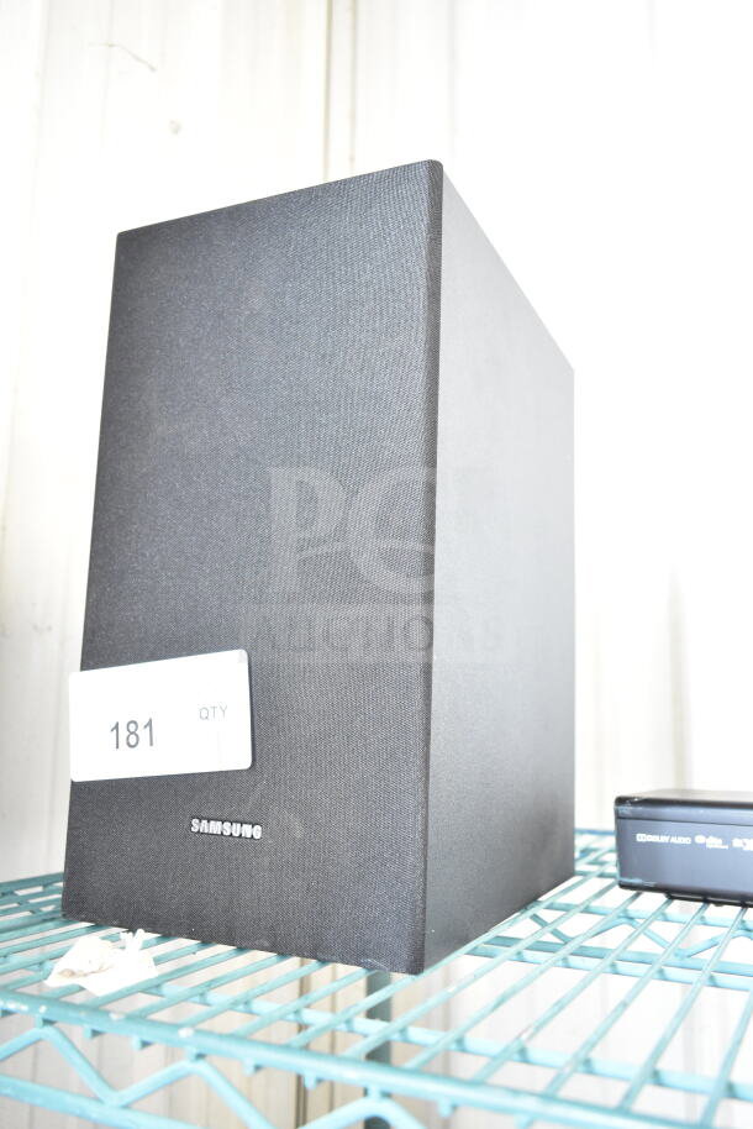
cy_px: 564
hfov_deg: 43.6
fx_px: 940
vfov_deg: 61.9
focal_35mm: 30
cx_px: 376
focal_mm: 20
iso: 2000
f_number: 3.5
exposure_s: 1/30
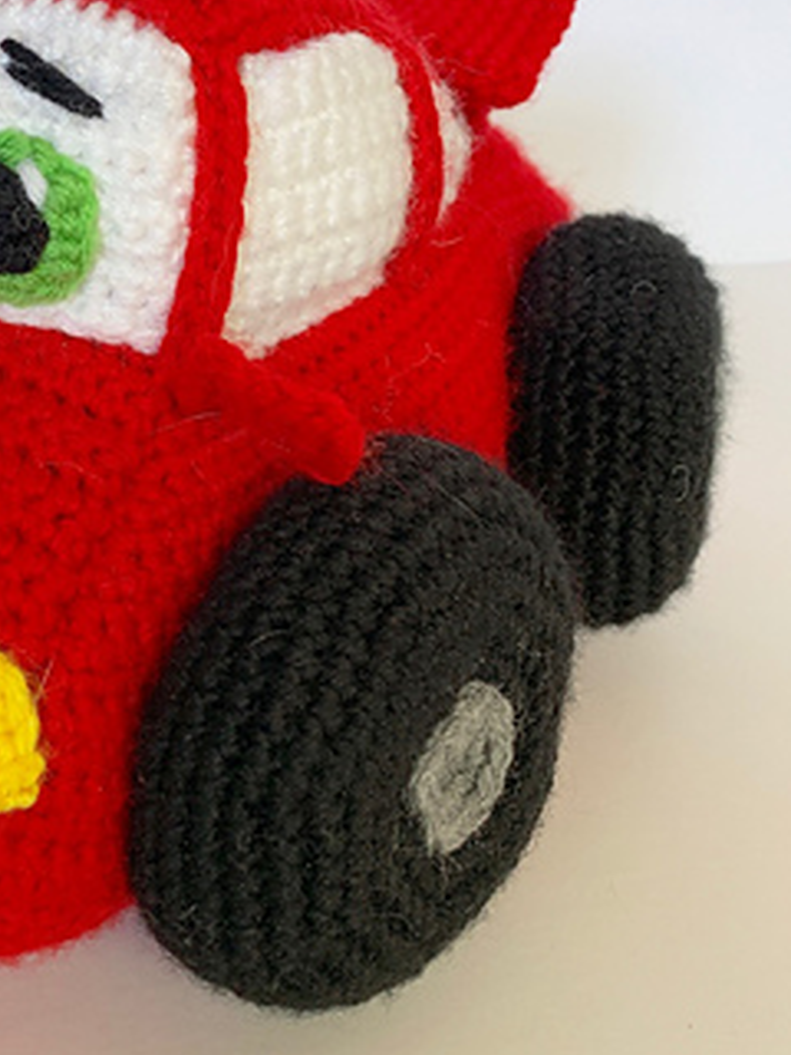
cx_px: 102
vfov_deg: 36.4
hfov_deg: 27.2
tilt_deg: -21.3
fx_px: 1584
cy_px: 343
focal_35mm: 52
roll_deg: +3.7
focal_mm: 4.25
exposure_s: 1/74
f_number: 1.8
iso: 100
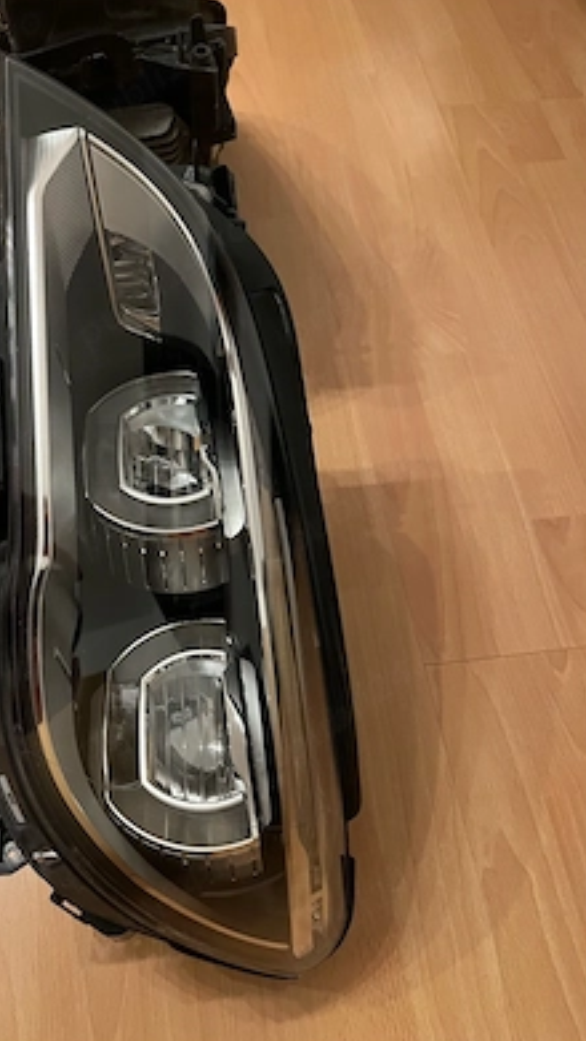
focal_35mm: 29
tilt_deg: -62.0
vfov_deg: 66.1
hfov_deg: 39.9
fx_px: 801
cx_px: 216
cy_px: 522
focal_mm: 5.1
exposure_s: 1/33
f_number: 1.6
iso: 640
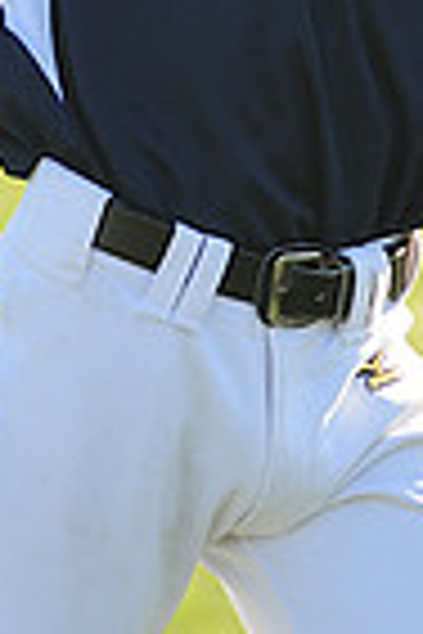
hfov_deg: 1.0
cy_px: -333
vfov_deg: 1.4
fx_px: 25272
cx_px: 317
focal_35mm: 1434
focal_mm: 300
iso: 200
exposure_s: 1/500
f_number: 4
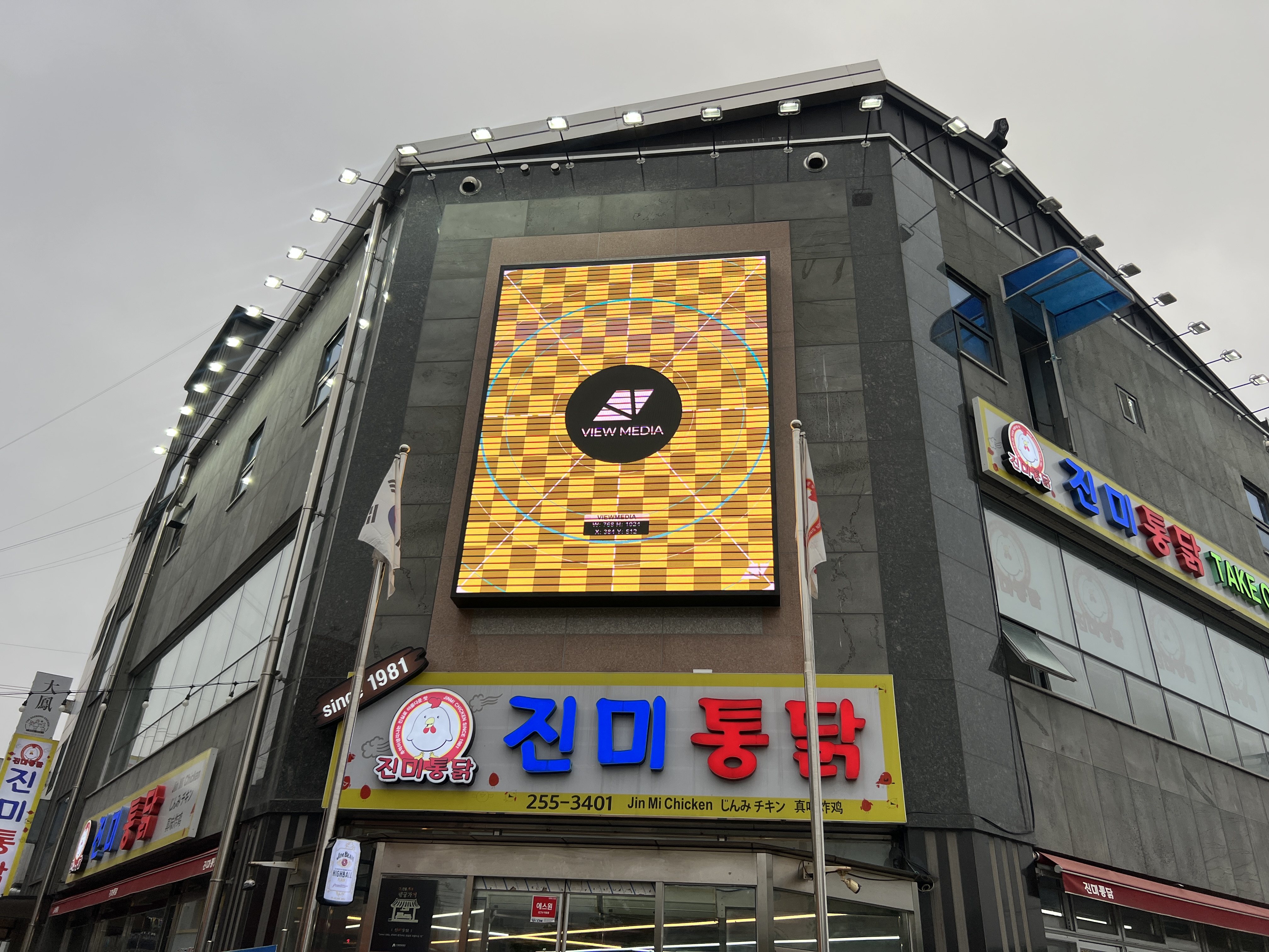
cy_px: 476
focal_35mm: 26
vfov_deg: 53.1
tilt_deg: +27.3
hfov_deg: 67.3
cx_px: 634
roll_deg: -3.1
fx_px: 953
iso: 50
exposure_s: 1/1280
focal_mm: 5.7
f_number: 1.5
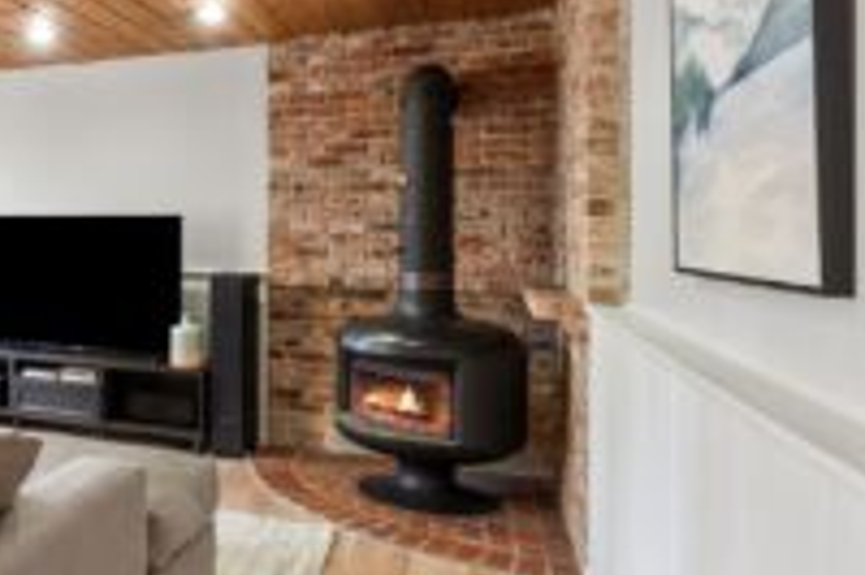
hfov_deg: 47.1
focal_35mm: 34
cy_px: 257
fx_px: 816
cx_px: 13
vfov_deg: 38.8
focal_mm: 17
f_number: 9
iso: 320
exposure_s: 1.6
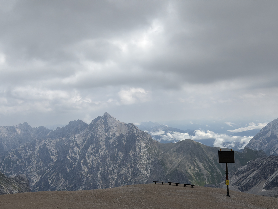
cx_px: 139
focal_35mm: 48
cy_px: 104
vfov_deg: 30.3
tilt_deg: +2.3
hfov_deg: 39.7
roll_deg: +1.9
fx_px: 385
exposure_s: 1/11364
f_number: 1.78
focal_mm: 6.76
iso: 64
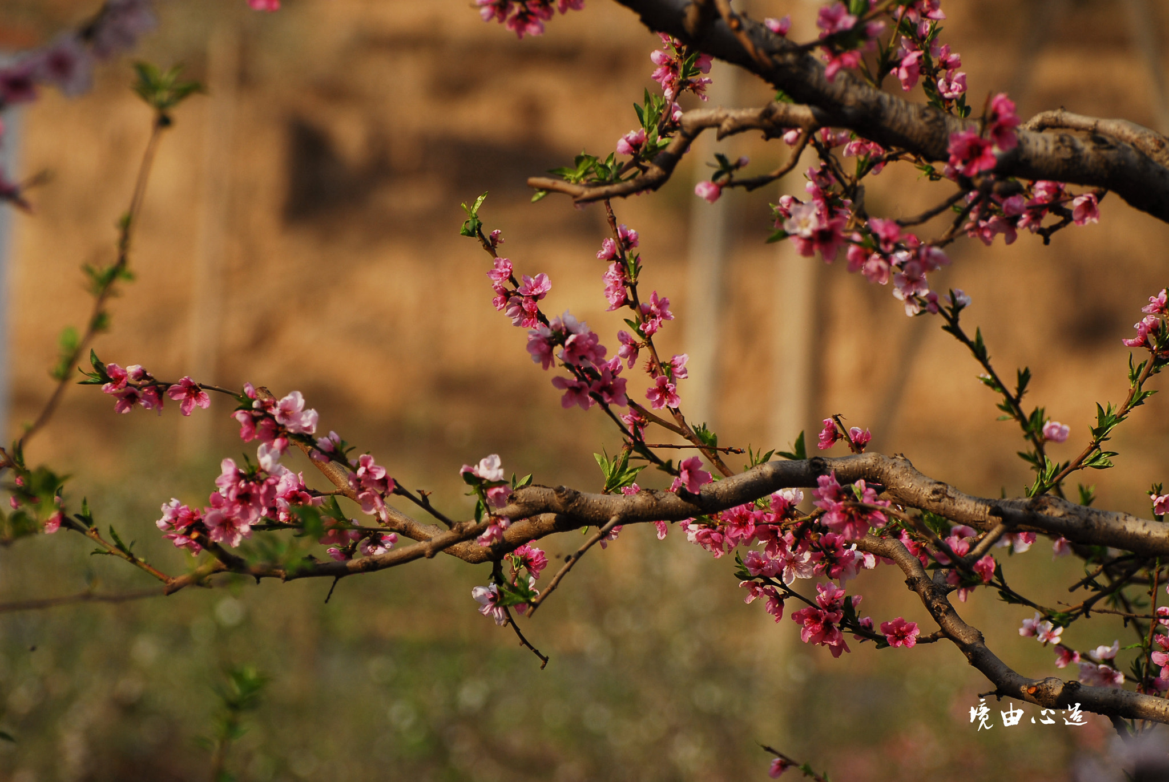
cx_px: 584
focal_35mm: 232
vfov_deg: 5.9
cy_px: 391
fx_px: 7559
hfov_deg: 8.8
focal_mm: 155
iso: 100
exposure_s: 1/640
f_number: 4.8
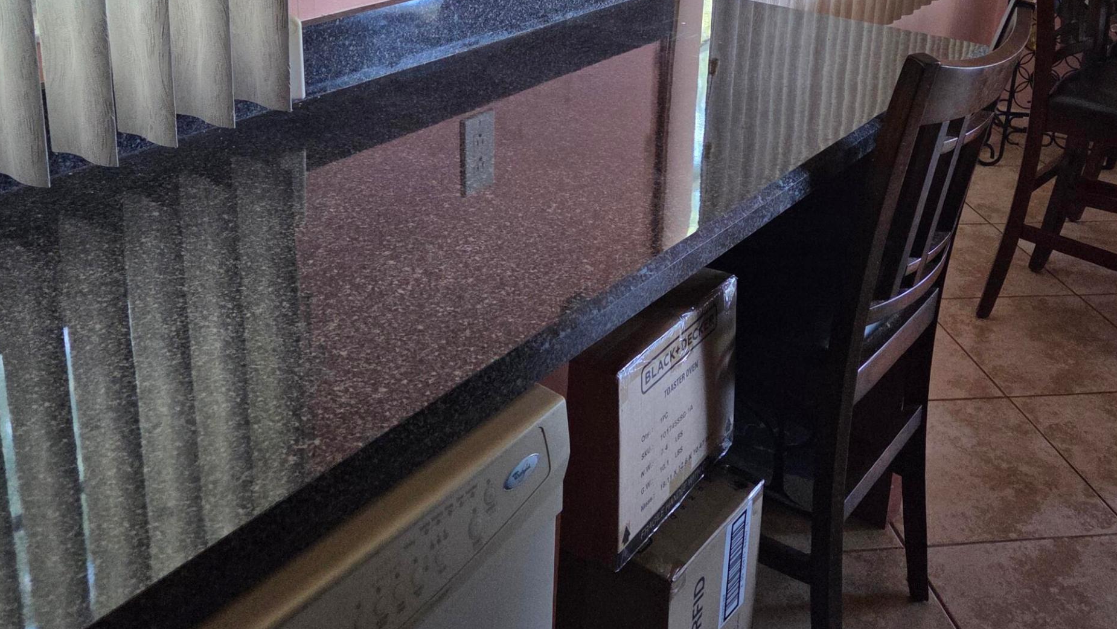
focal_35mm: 39
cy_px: 76
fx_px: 1155
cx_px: 554
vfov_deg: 29.3
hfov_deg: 51.6
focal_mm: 5.4
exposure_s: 1/120
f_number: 1.8
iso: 320
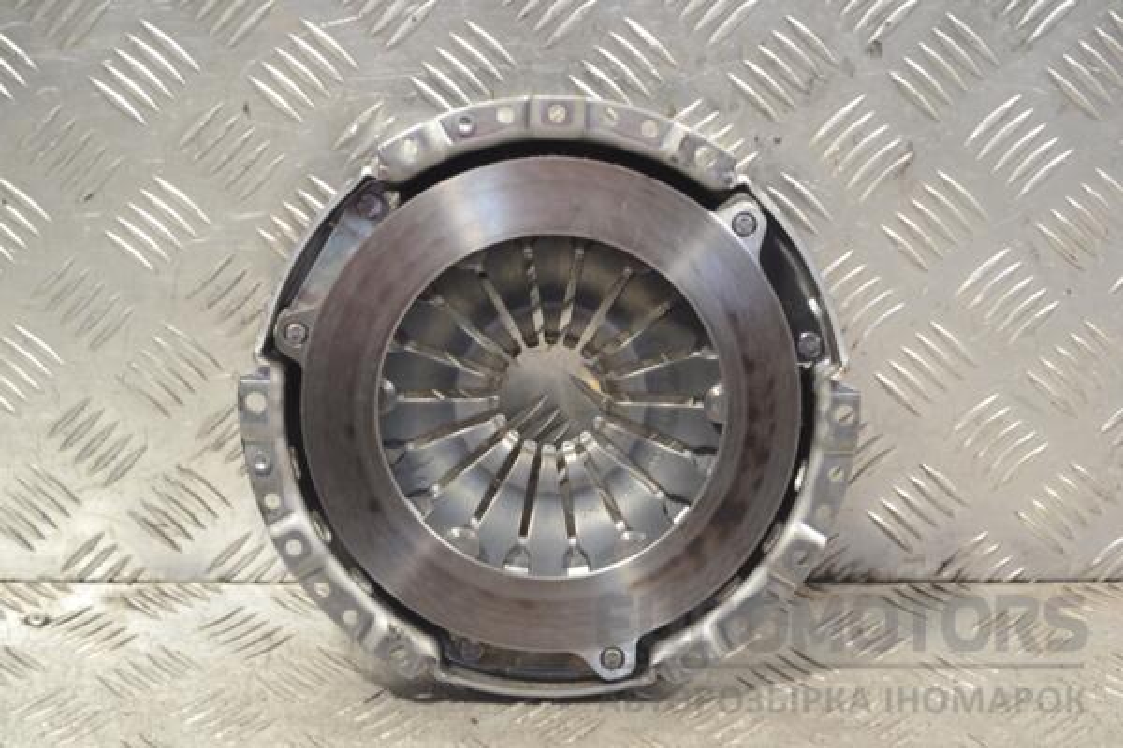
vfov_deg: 16.6
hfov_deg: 24.6
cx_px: 562
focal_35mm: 82
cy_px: 374
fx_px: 2573
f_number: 5.6
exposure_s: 1/30
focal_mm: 55
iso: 500
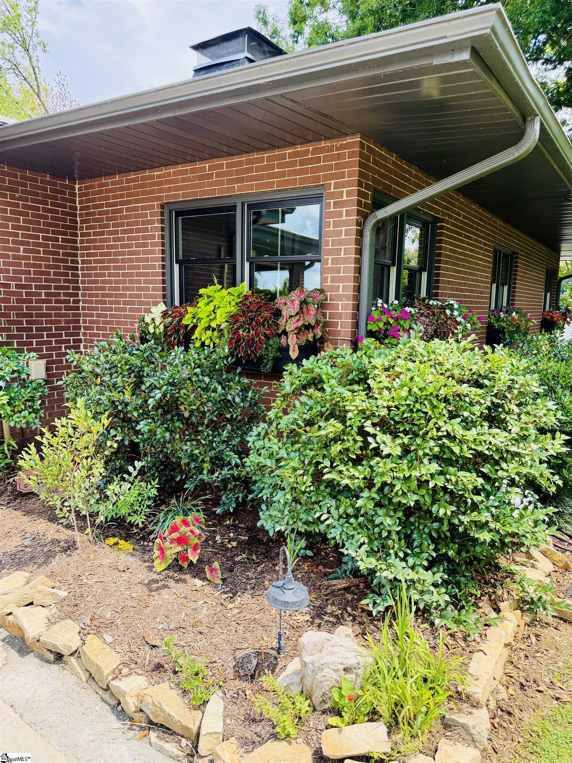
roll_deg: -1.4
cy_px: 382
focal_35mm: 24
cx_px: 286
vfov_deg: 71.6
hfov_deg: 56.8
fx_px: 529
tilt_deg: -8.1
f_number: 1.78
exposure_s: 1/1156
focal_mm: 6.76
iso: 100
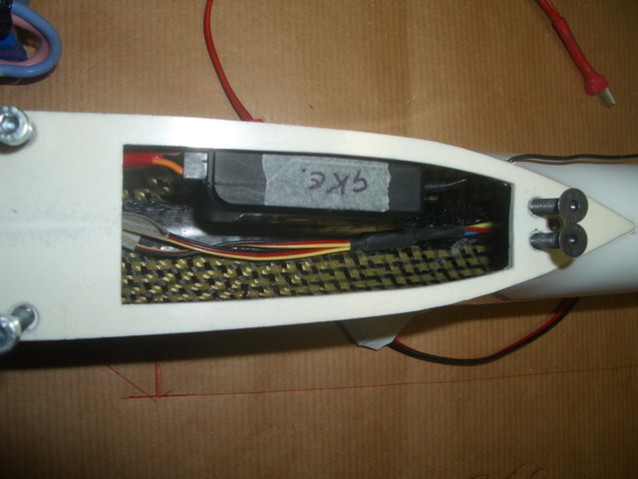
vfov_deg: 40.7
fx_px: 645
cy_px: 240
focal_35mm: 35
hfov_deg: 52.6
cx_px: 319
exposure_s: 1/60
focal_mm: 5.8
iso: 50
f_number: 4.3
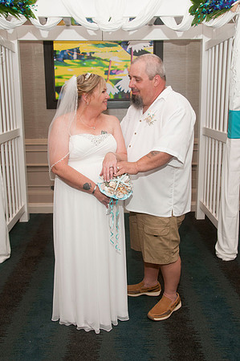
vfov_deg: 53.2
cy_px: 180
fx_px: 361
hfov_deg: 36.8
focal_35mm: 36
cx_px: 120
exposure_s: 1/60
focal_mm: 24
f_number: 5.6
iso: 400
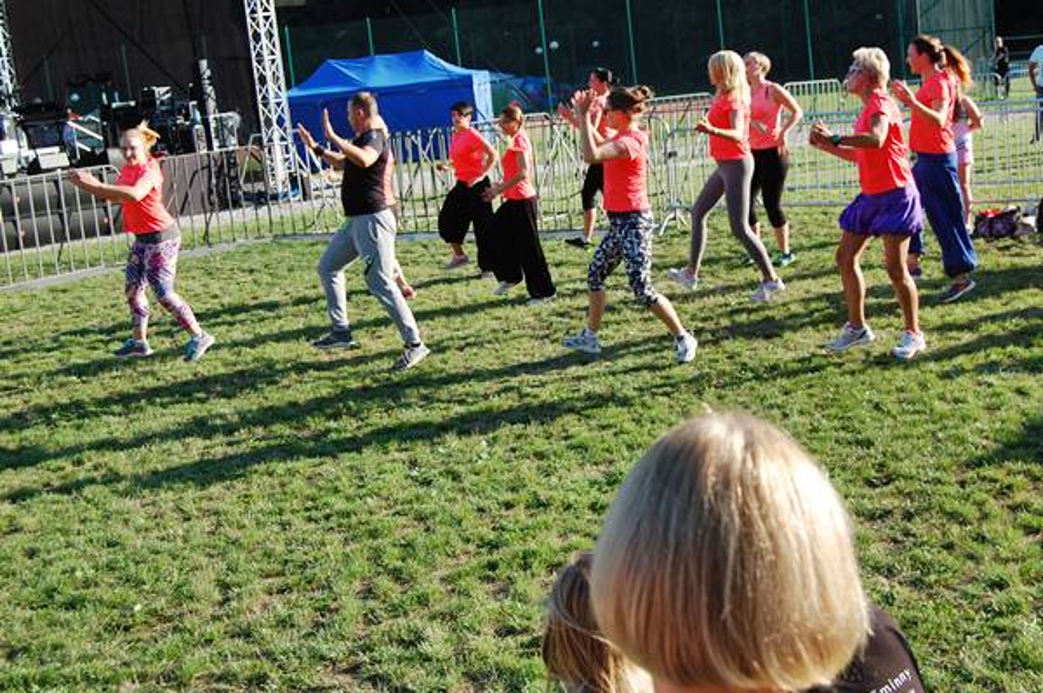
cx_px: 522
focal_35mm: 46
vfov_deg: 28.9
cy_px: 346
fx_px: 1346
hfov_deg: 42.4
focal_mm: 31
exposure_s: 1/250
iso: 200
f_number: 8
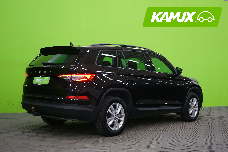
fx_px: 298
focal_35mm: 47
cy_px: 76
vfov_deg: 28.6
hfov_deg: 41.9
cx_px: 114
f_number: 5
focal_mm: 47
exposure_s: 1/8
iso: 400
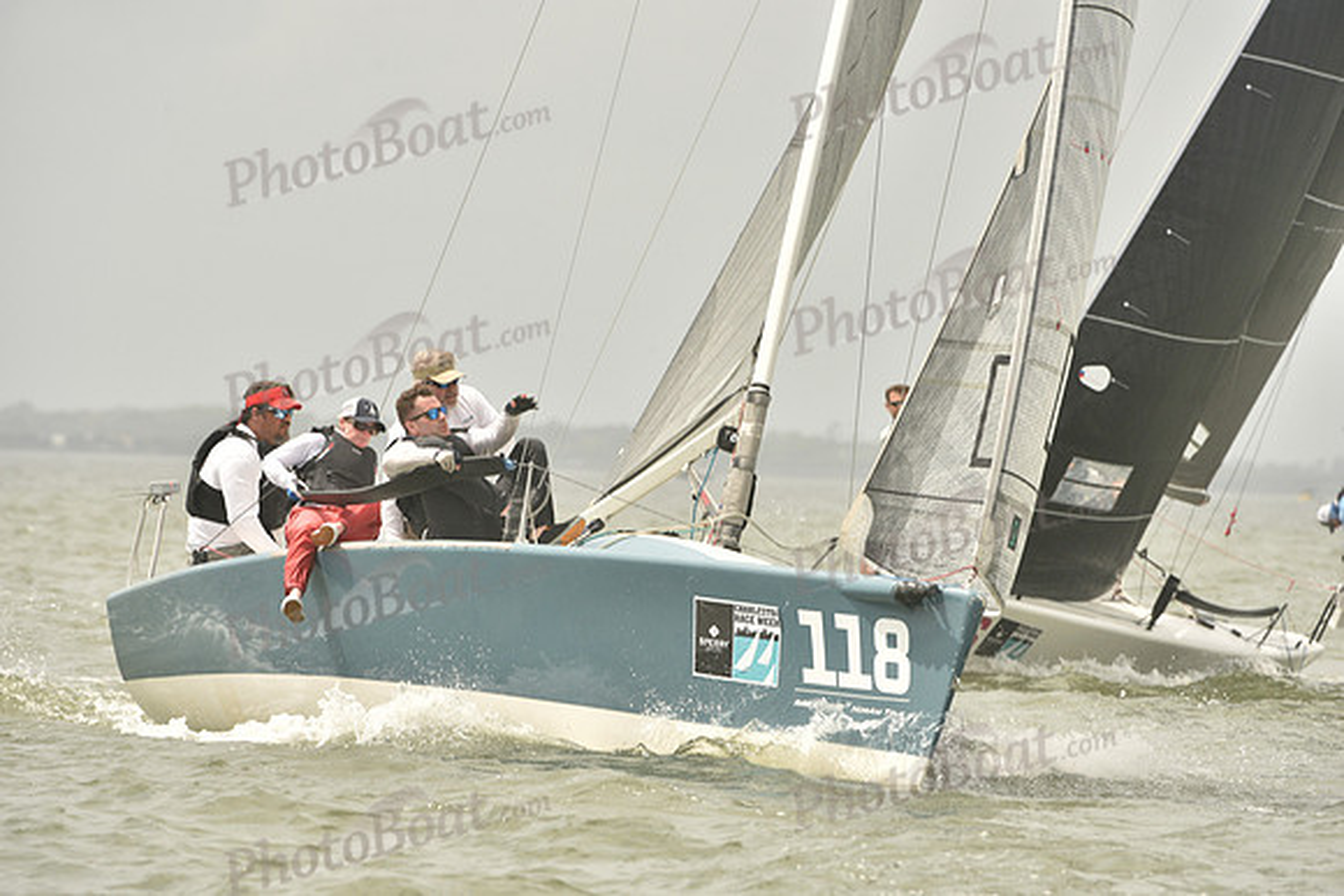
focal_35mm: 300
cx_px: 672
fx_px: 11202
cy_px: 448
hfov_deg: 6.9
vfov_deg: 4.6
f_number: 9
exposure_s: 1/1000
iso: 400
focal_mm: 300
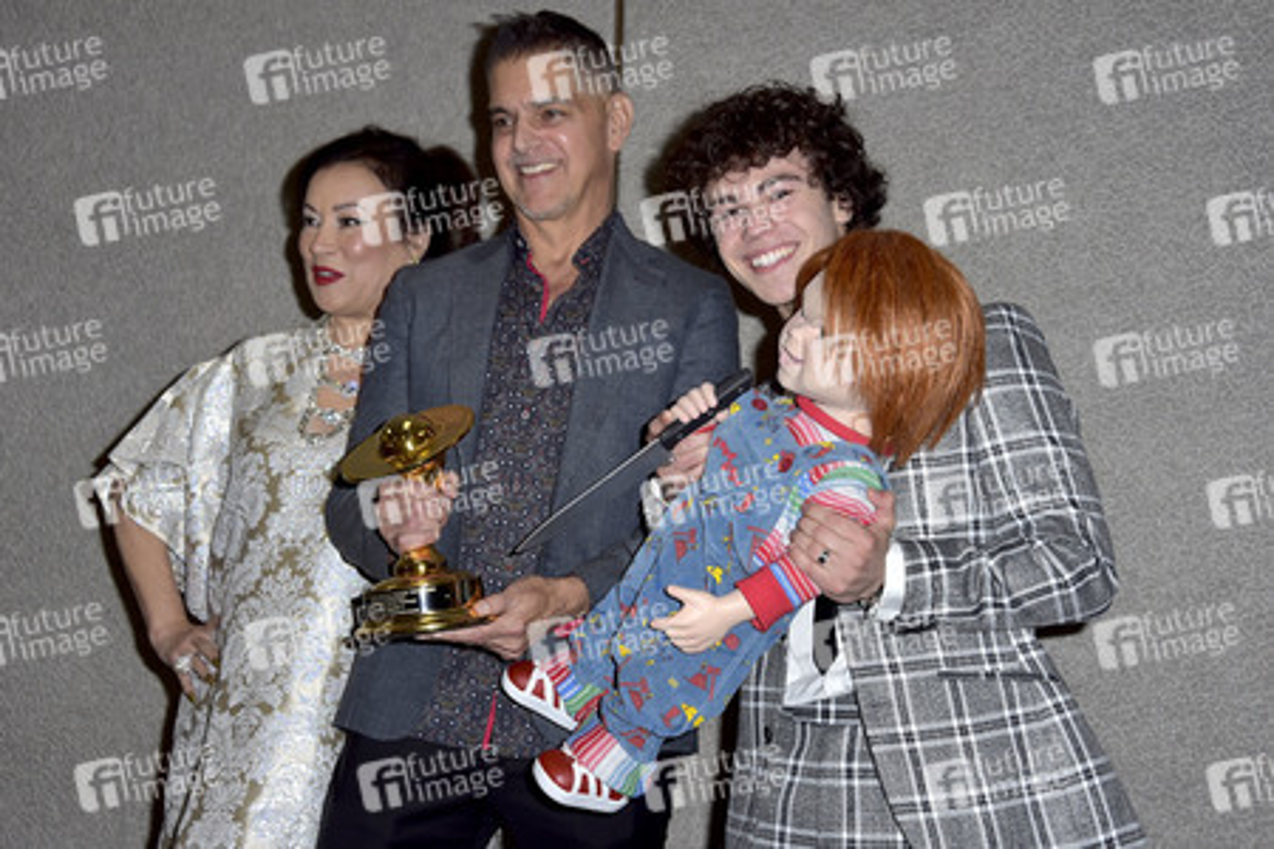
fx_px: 2052
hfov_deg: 34.5
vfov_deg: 23.4
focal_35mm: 58
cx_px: 637
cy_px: 424
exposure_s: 1/250
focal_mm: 58
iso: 500
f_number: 6.3
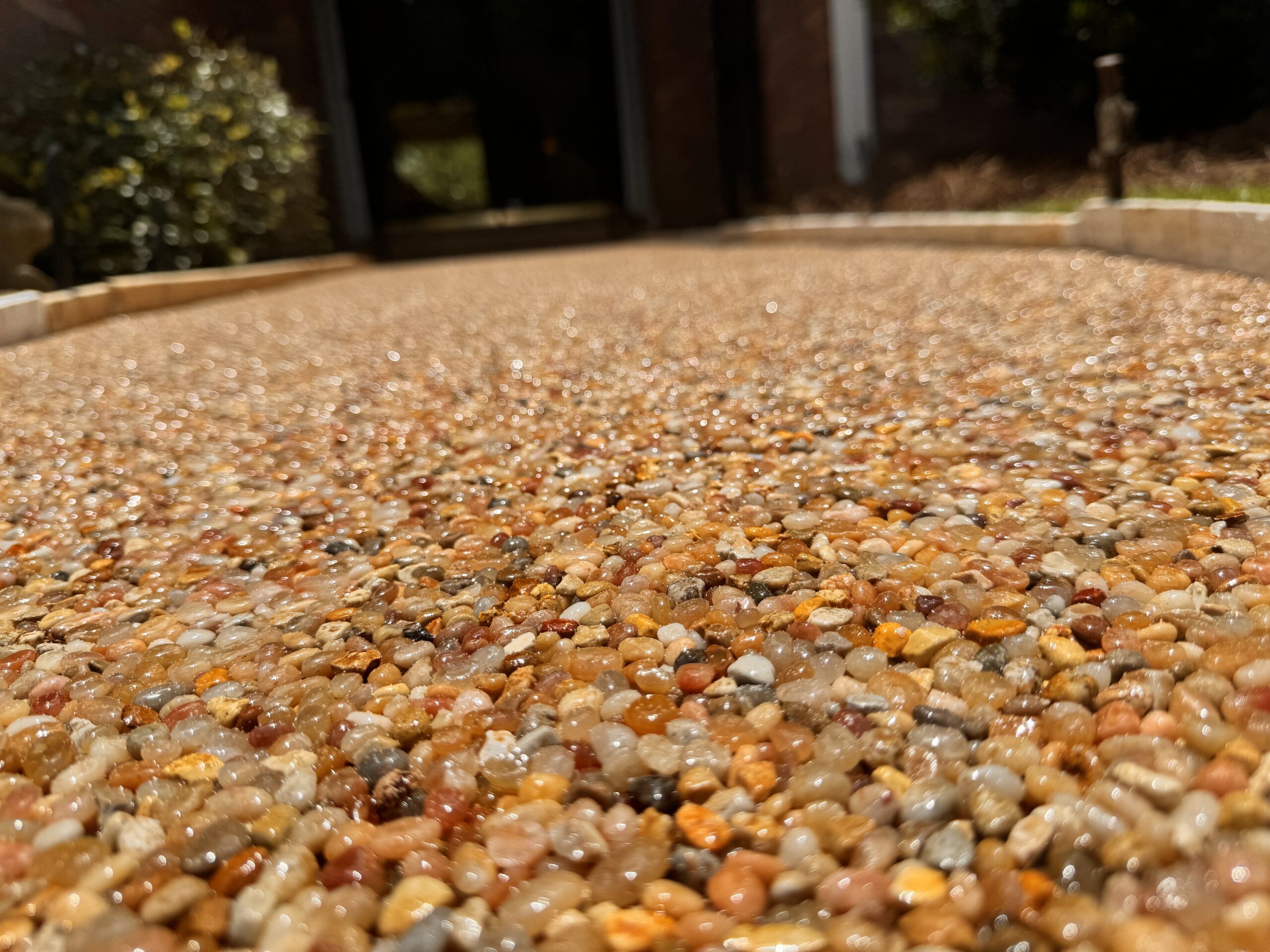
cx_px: 635
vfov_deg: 56.8
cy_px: 476
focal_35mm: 24
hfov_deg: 71.6
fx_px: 881
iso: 80
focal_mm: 6.76
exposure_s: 1/5814
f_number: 1.78
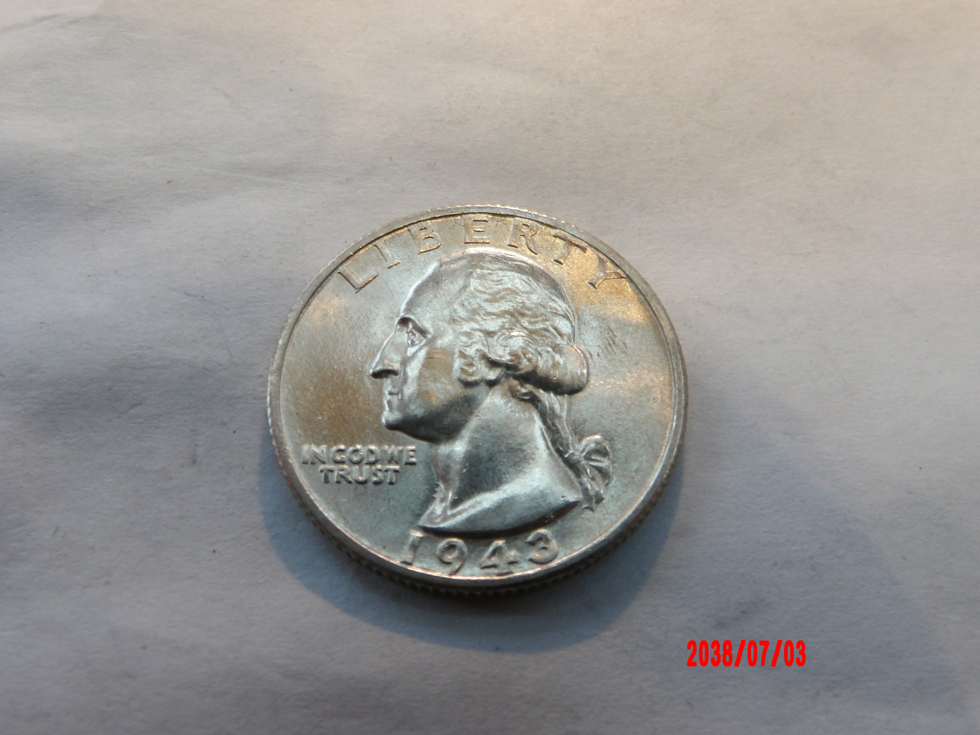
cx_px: 490
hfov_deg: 54.0
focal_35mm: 34
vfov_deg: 41.8
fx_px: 963
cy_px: 368
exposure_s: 1/15
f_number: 4.5
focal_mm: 6.2
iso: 249
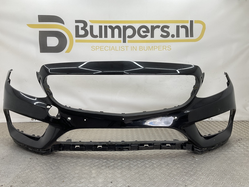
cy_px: 94
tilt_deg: -7.9
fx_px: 209
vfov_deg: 48.2
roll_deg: -0.7
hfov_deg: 61.7
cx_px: 124
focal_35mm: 29
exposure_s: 1/120
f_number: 1.8
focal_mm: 3
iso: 20
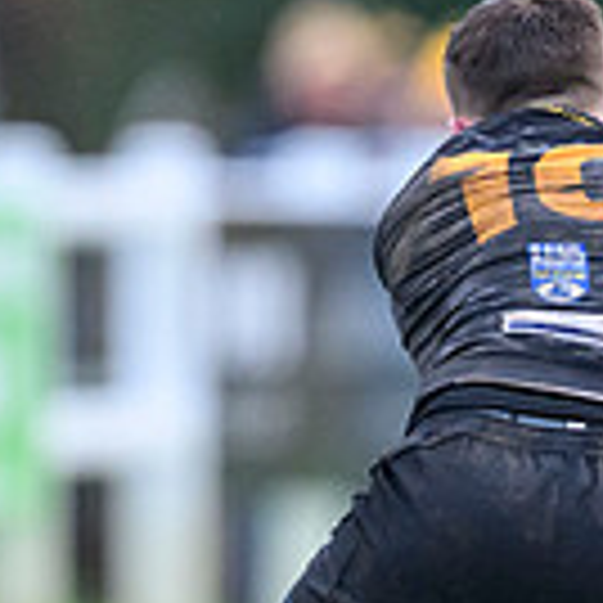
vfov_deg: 0.9
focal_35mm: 1976
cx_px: 1149
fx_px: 38943
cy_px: 325
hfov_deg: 0.9
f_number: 3.5
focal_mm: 400
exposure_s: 1/2000
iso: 3200
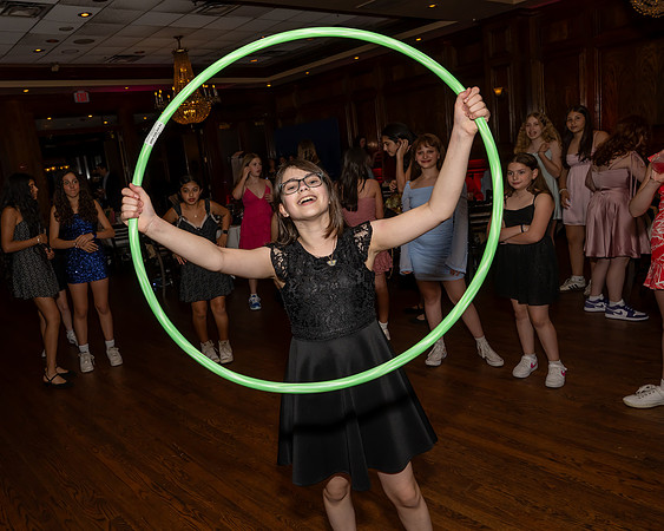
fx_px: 531
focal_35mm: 27
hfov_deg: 63.5
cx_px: 266
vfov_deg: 53.1
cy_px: 266
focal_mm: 24
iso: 500
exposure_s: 1/250
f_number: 8
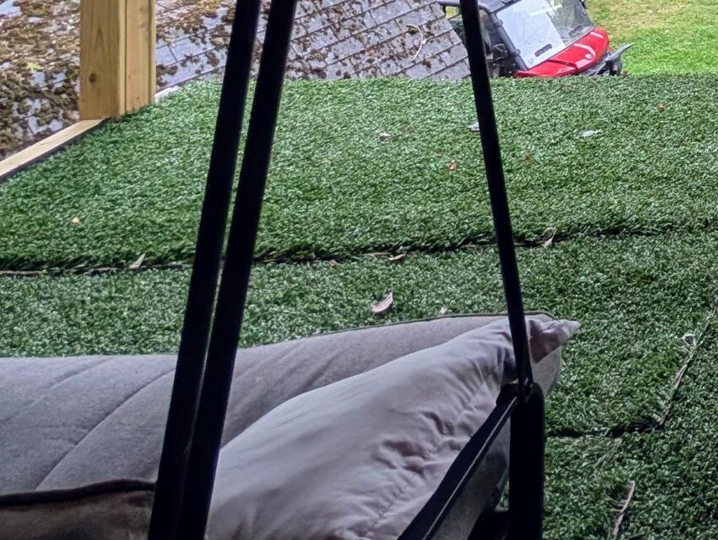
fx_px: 872
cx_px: 1045
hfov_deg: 29.6
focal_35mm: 42
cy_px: -335
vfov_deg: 24.1
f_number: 1.7
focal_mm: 2.02
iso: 49
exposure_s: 1/195
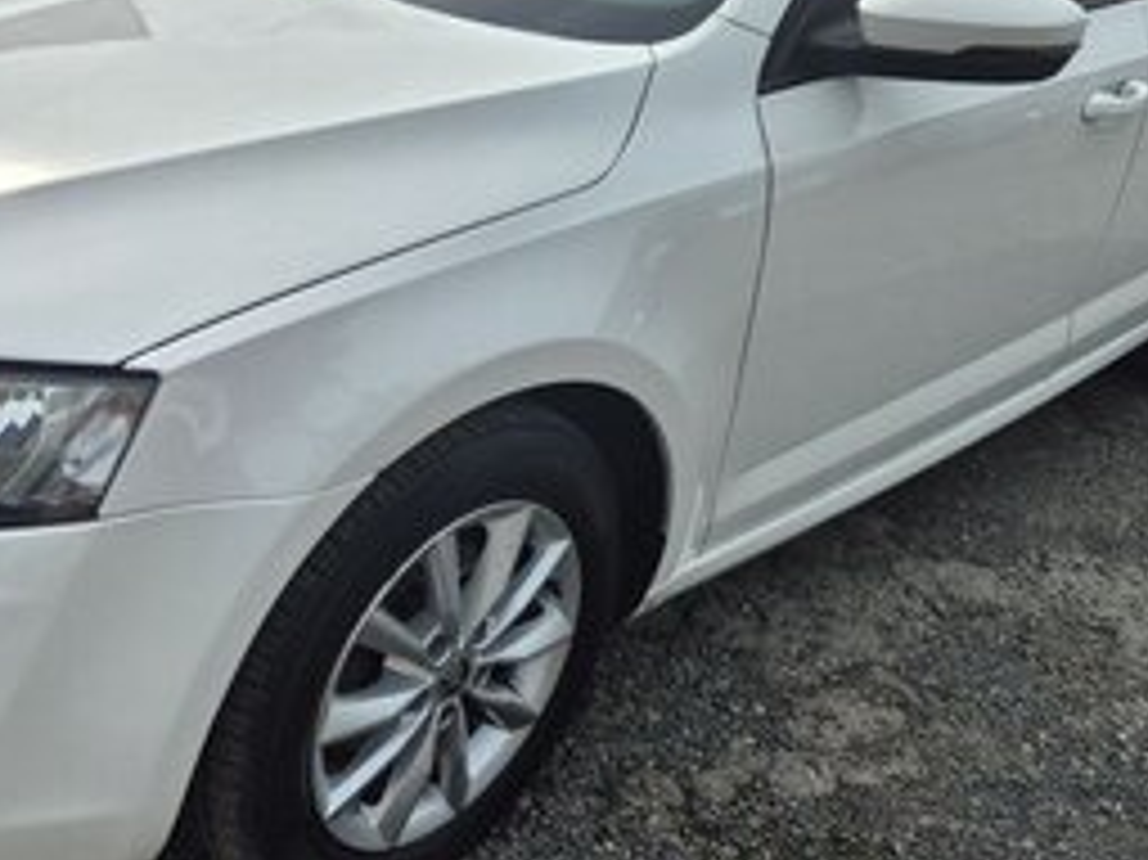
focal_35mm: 44
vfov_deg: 32.4
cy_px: 252
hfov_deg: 42.0
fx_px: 1459
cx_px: 324
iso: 25
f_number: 1.8
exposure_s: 1/2968
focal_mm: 5.4
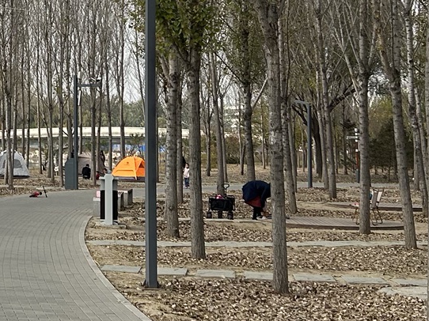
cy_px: -2
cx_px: -62
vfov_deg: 15.1
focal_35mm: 96
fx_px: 1189
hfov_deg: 19.5
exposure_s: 1/3257
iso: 50
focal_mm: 5.7
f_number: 1.5
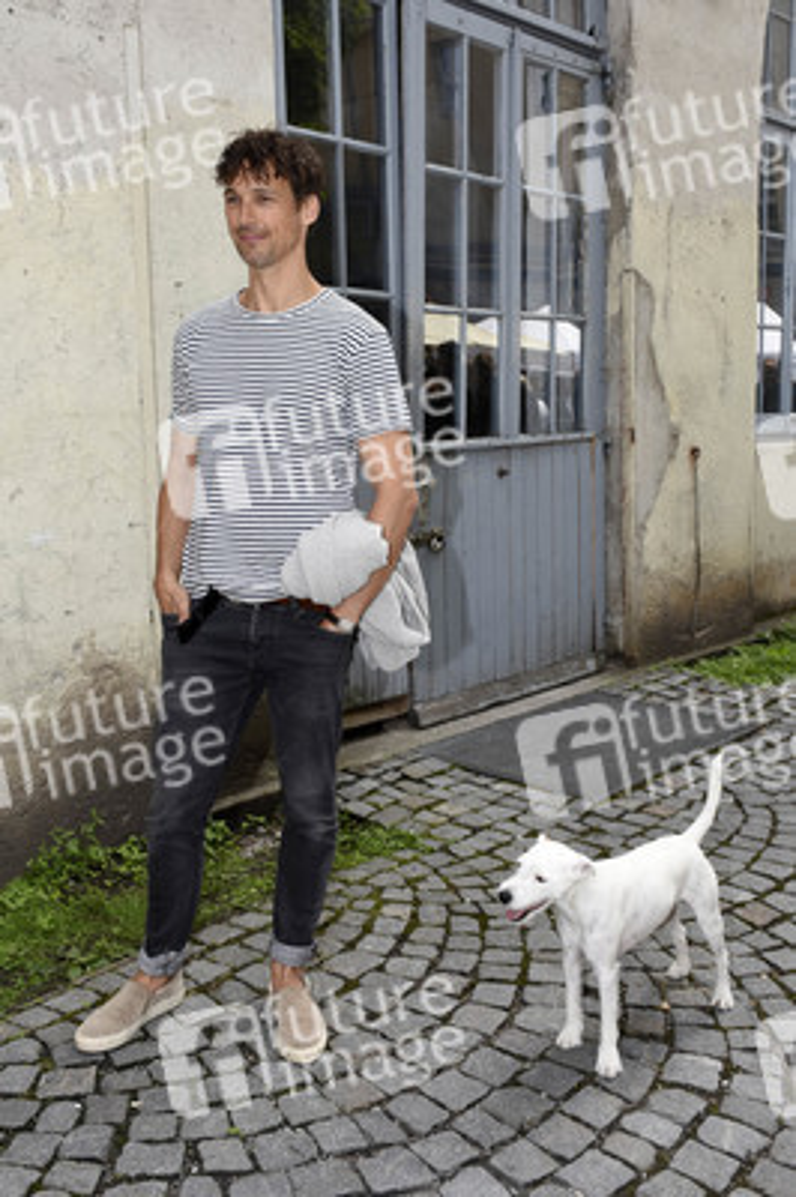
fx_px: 1196
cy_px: 598
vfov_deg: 53.2
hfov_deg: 36.8
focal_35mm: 36
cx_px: 398
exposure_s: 1/160
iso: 160
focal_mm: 24
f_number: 8
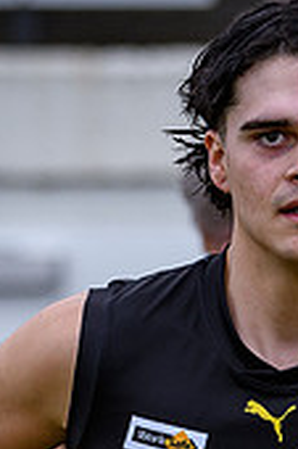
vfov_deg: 1.8
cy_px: 475
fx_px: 14108
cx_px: 247
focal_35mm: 1134
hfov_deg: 1.2
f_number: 2.8
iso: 250
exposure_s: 1/1600
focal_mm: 135
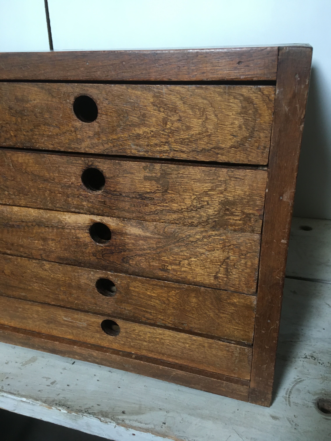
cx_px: 166
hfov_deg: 48.2
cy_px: 220
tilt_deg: -25.3
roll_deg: +0.4
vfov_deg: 61.7
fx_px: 370
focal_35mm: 29
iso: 160
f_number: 2.2
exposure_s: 1/33
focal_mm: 4.15
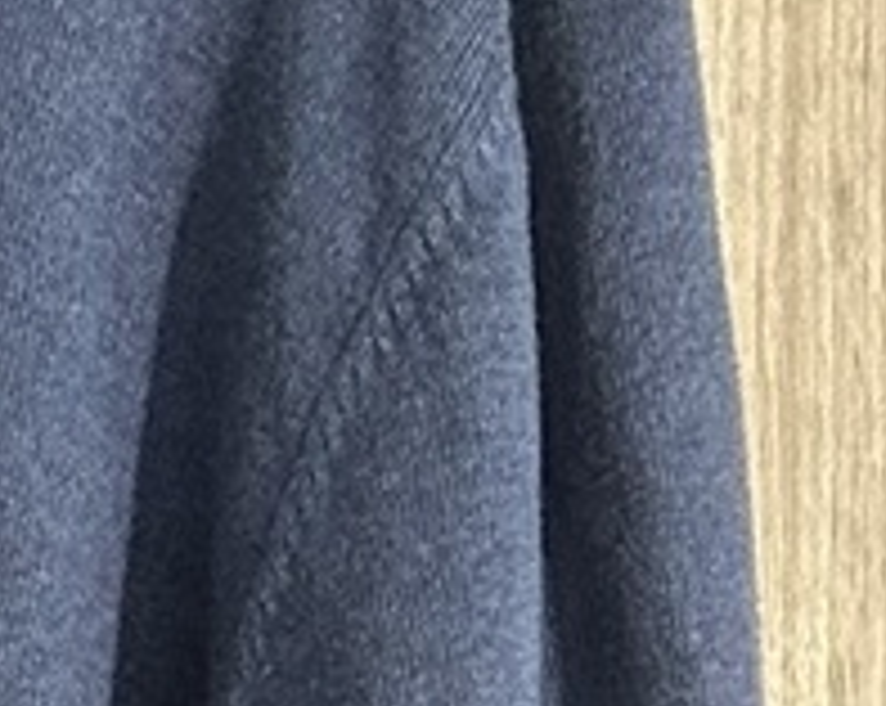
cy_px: 1662
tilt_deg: -4.3
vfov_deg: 8.3
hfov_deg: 10.6
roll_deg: +1.4
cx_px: -706
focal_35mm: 172
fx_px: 4504
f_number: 1.5
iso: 400
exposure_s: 1/60
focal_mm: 5.7
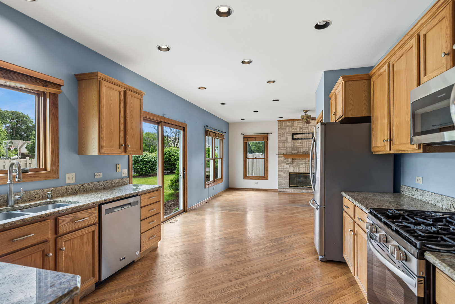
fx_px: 215
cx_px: 228
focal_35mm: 17
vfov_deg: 70.5
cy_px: 152
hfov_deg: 93.3
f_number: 8
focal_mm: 17
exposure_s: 1/25
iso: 200
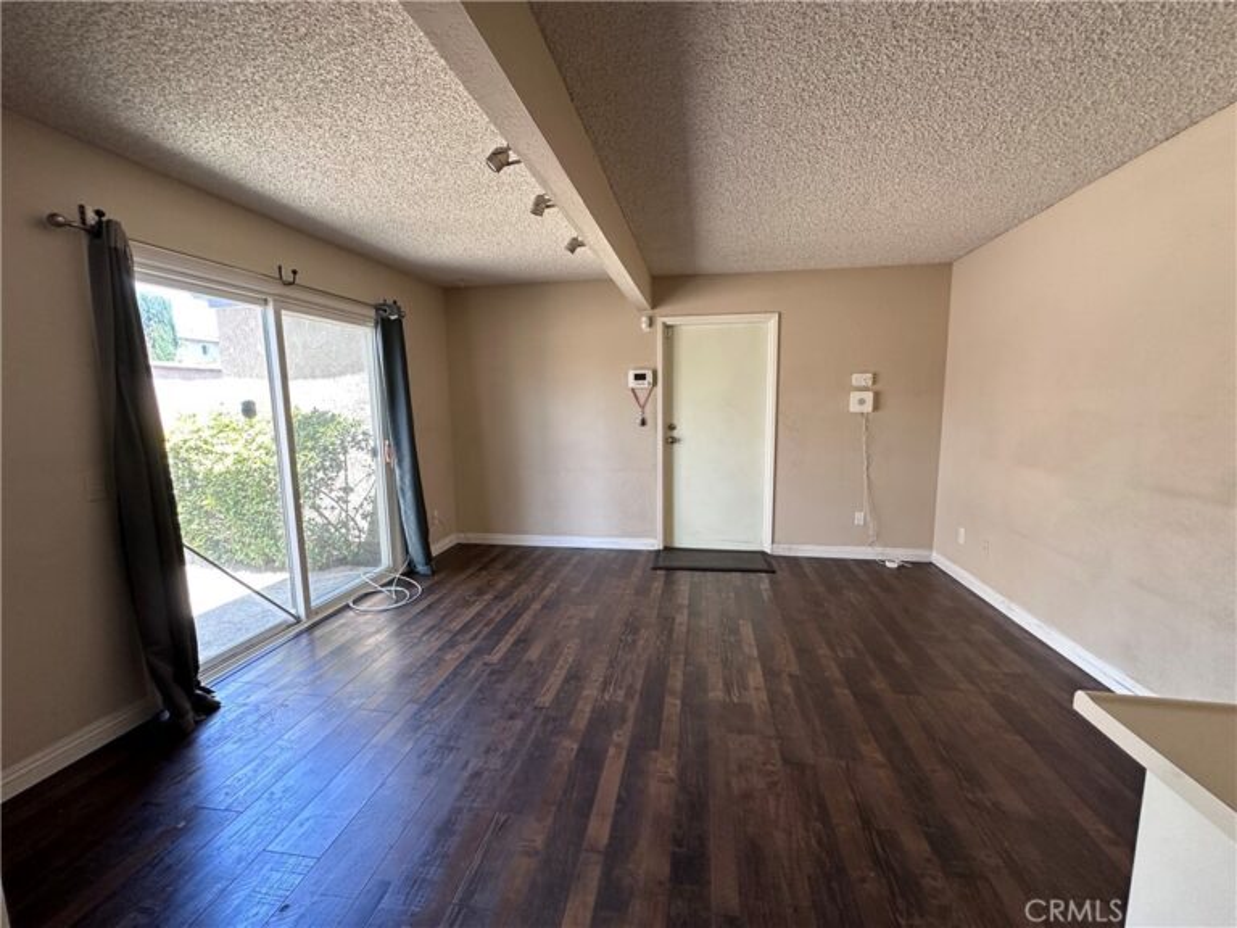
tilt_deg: -6.7
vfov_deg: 85.7
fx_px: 500
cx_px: 618
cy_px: 464
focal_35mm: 14
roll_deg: +0.2
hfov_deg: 102.1
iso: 250
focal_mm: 2.22
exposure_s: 1/120
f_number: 2.2
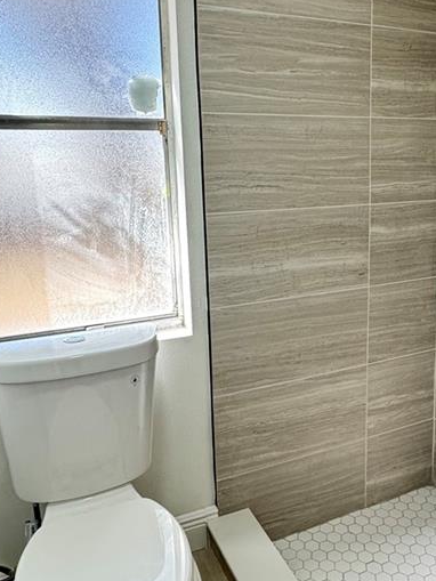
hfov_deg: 42.3
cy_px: 252
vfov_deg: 55.2
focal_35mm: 33
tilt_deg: -10.0
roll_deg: +0.8
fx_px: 554
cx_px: 296
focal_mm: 2.22
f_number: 2.2
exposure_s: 1/120
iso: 320
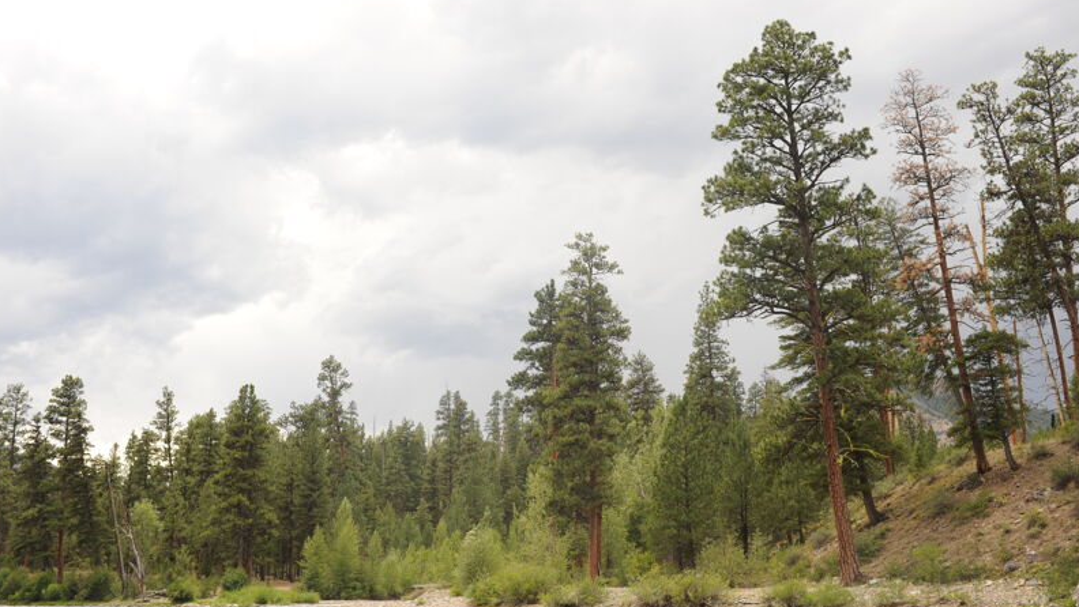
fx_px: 1059
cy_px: 347
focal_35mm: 37
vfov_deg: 32.0
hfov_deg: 54.0
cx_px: 537
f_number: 8
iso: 200
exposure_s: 1/160
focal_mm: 35
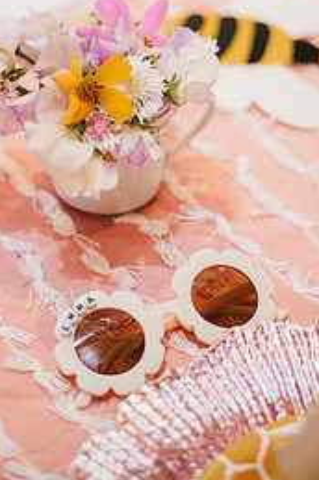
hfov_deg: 15.7
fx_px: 1159
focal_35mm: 87
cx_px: 185
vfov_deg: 23.1
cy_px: 96
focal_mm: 50
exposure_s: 1/200
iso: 1000
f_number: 1.8
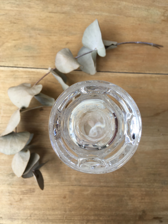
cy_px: 112
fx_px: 188
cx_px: 84
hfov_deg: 48.2
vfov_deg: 61.7
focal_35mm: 29
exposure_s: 1/190
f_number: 2.2
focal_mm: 4.15
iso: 25
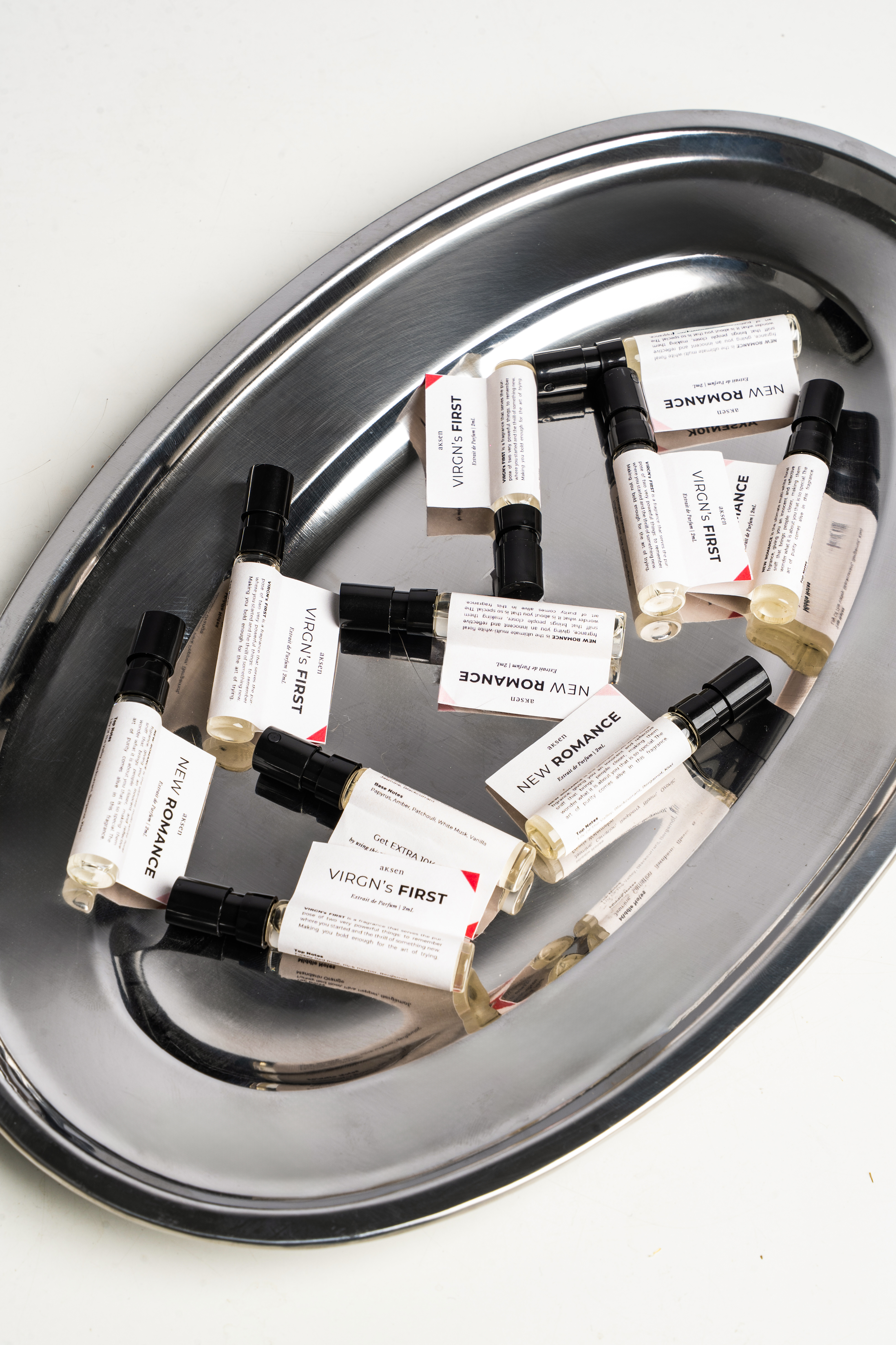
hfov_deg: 19.5
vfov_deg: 28.8
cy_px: 672
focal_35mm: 70
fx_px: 2613
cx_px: 448
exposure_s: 1/125
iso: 125
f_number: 16
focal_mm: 70
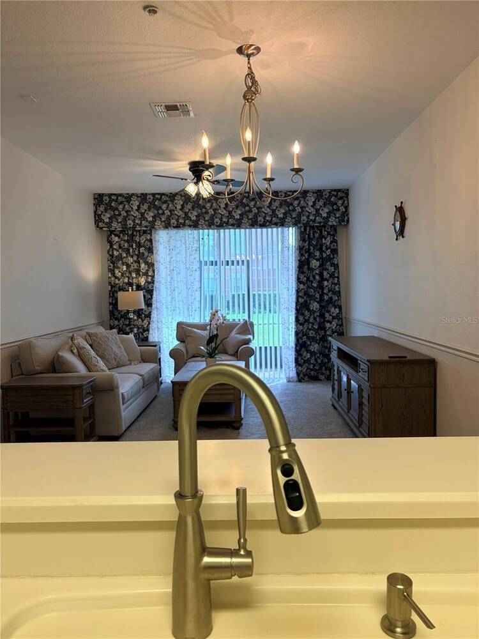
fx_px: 480
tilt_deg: -3.7
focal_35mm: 26
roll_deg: +1.6
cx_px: 240
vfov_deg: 67.3
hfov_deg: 53.1
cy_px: 320
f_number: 1.6
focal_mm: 5.96
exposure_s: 1/120
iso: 80
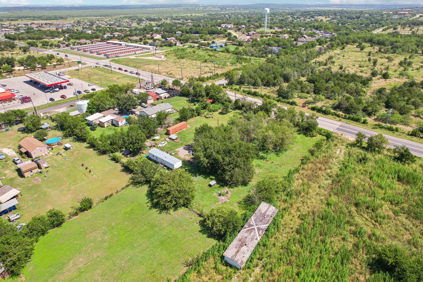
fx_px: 258
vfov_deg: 57.2
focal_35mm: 22
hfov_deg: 78.6
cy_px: 141
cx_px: 212
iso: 100
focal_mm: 8.4
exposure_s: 1/1250
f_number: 2.8
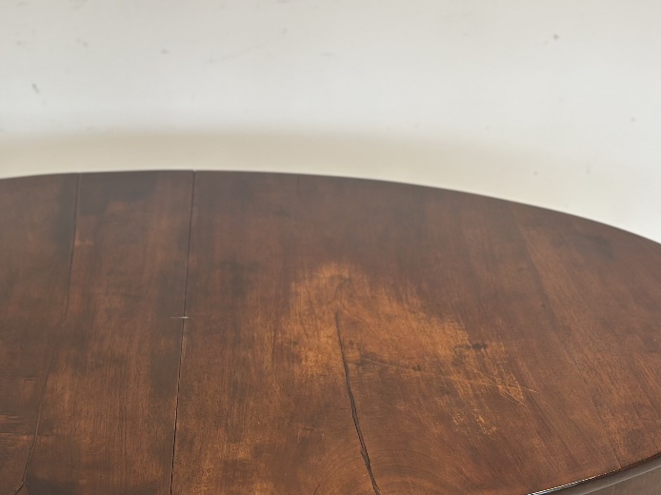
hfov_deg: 23.4
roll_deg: +0.9
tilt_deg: -28.6
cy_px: 405
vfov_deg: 17.6
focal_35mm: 83
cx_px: 195
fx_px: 1584
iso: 100
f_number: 1.78
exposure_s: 1/50
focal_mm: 6.86
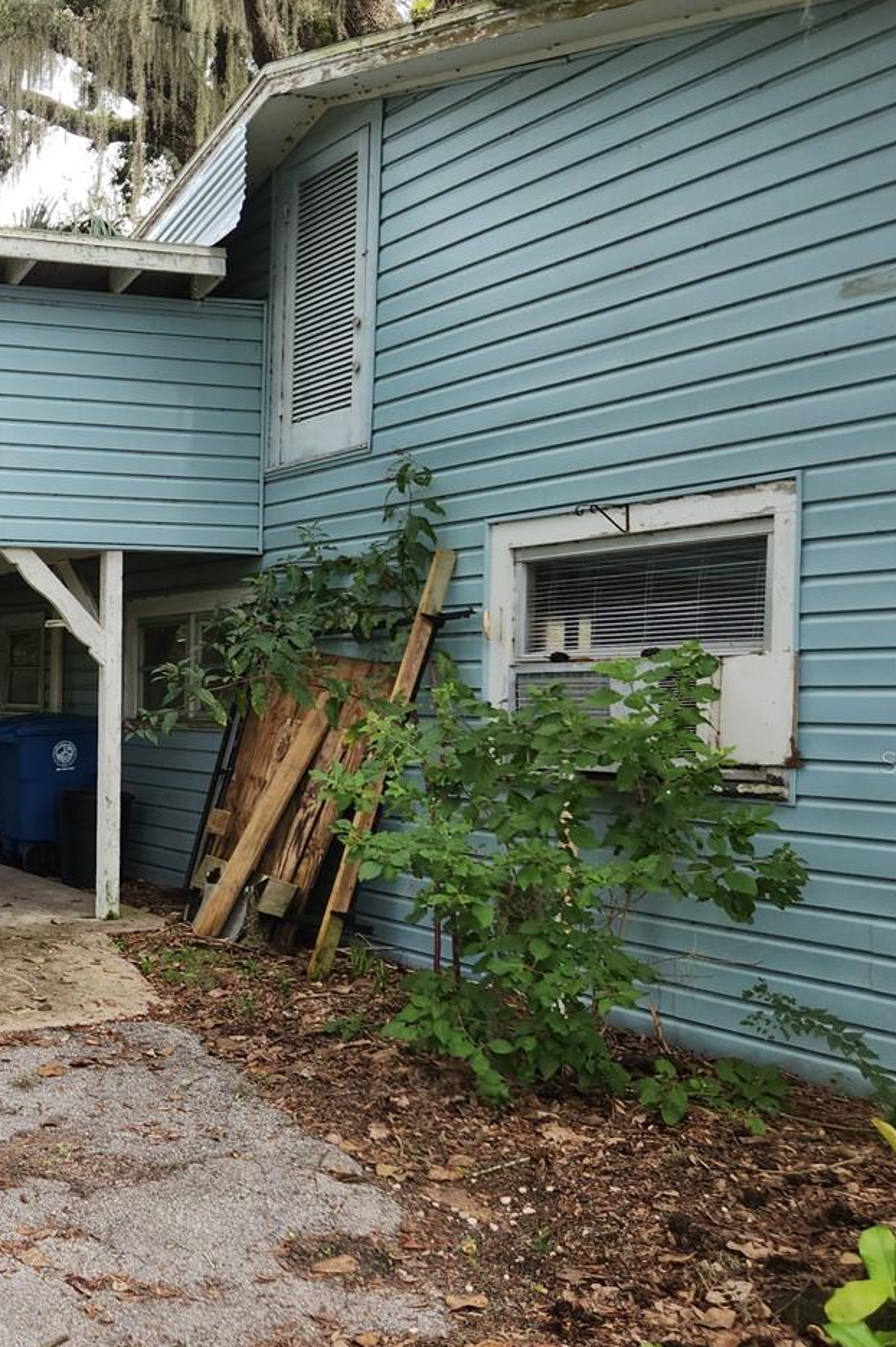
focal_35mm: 41
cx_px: -135
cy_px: 761
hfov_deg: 28.9
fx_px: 1532
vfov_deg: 47.3
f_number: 1.8
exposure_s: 1/165
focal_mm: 5.4
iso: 20
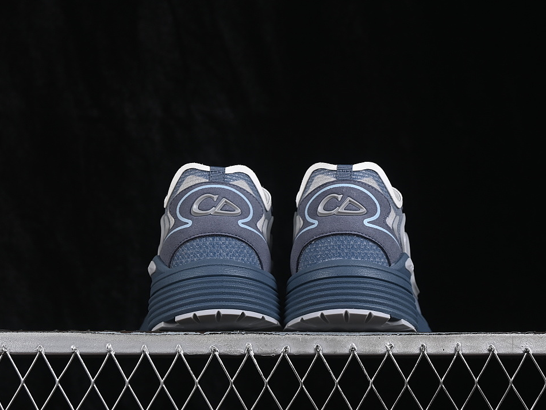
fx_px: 1293
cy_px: 203
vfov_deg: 18.0
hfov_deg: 23.8
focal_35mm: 82
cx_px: 290
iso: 160
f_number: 8
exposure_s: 1/80
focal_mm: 50
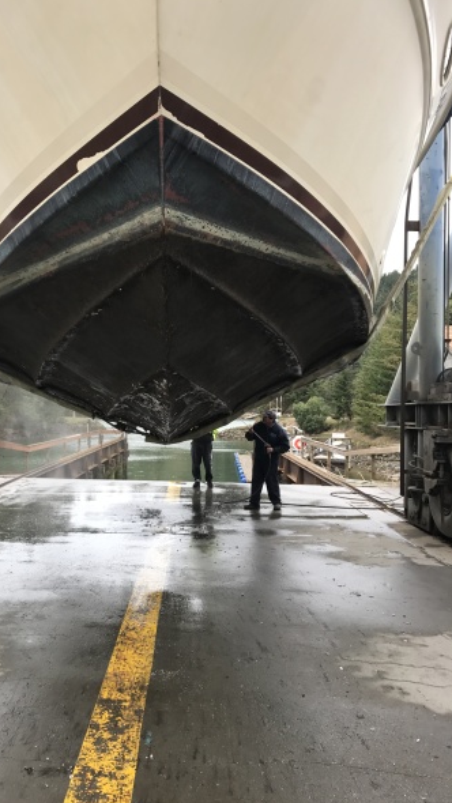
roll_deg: +1.6
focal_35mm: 31
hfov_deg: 37.3
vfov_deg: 62.6
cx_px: 147
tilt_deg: +2.4
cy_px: 402
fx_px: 660
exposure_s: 1/120
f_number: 1.8
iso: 20
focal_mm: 3.99
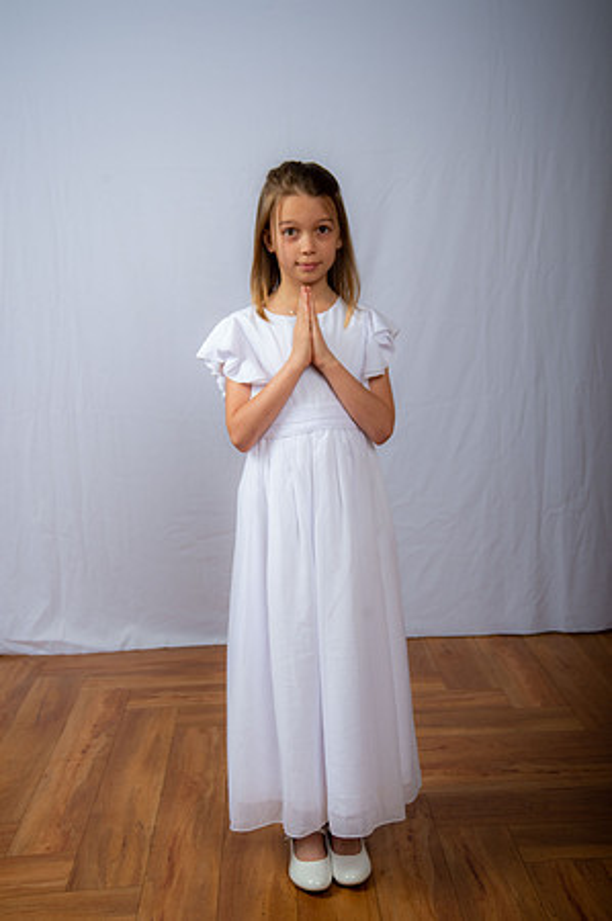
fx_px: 1150
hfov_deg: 29.8
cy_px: 460
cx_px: 306
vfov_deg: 43.6
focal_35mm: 45
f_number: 6.3
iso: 250
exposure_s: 1/200
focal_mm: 45
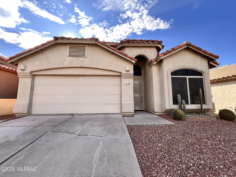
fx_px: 89
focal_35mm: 13
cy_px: 88
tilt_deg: +6.0
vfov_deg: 89.9
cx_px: 118
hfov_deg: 106.2
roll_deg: +0.1
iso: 32
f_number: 1.8
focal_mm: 1.57
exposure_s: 1/402
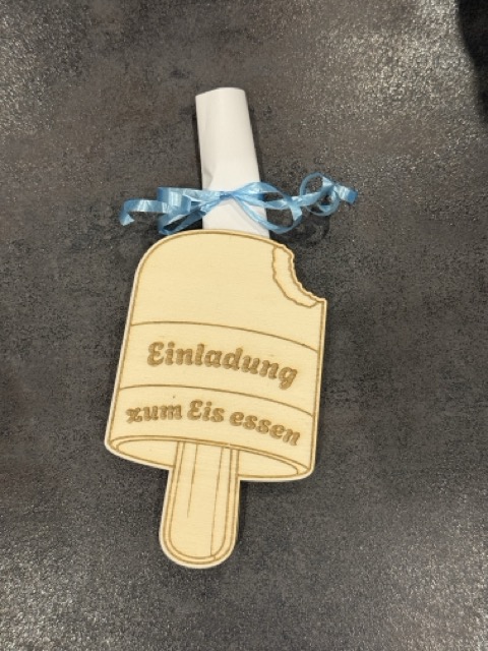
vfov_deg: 39.7
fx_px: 902
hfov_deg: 30.3
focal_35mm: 48
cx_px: 244
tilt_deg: -81.5
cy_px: 326
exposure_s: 1/33
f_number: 1.78
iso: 320
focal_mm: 6.76
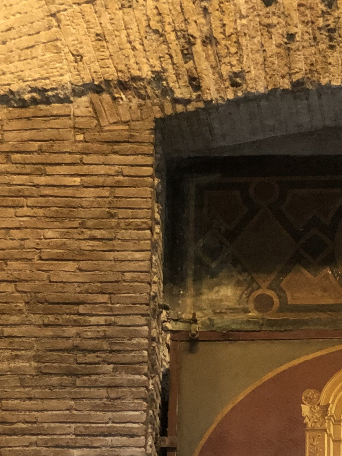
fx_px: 1884
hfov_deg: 10.3
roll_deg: +0.3
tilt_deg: +14.3
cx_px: 375
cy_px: 595
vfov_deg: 13.3
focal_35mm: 143
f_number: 2.4
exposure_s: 1/13
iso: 160
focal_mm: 6
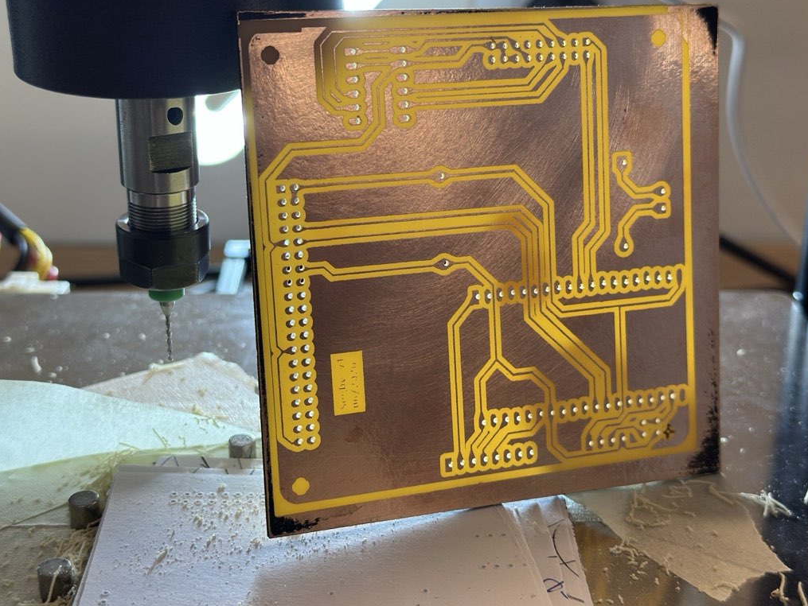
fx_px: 1214
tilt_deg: -24.7
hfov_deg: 36.8
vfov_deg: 28.0
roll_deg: -0.1
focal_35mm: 52
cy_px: 286
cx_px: 386
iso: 100
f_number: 1.78
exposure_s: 1/120
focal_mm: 6.86
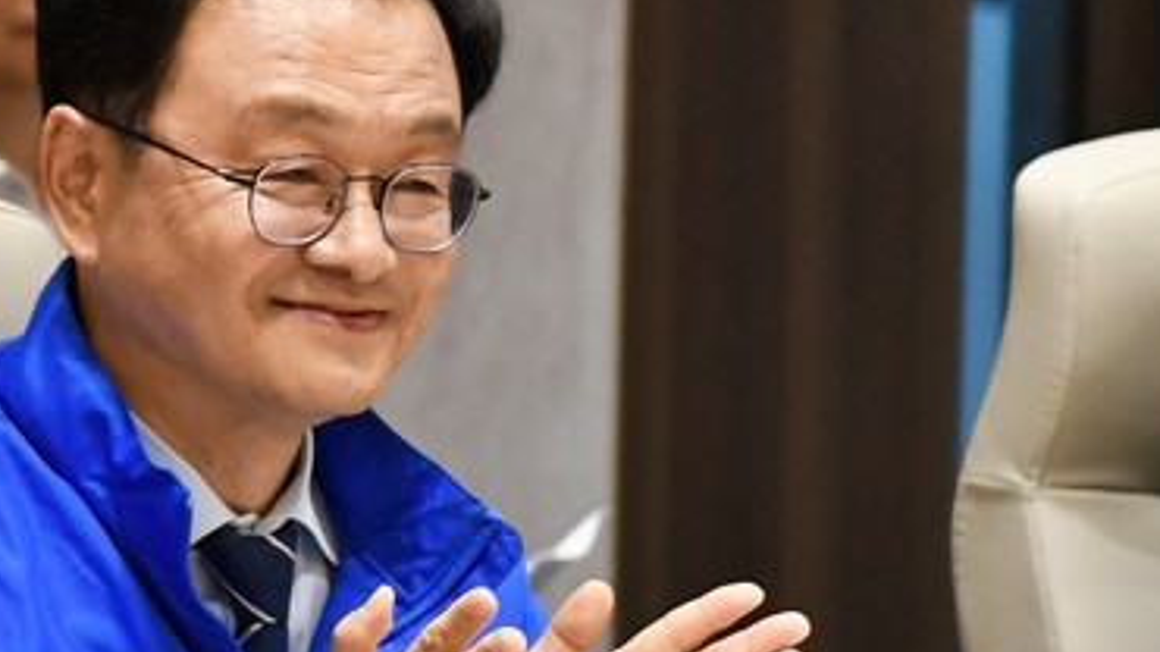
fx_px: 11687
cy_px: 469
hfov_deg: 5.6
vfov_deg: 3.2
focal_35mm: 380
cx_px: -803
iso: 1600
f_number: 3.2
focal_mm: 70
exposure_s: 1/640
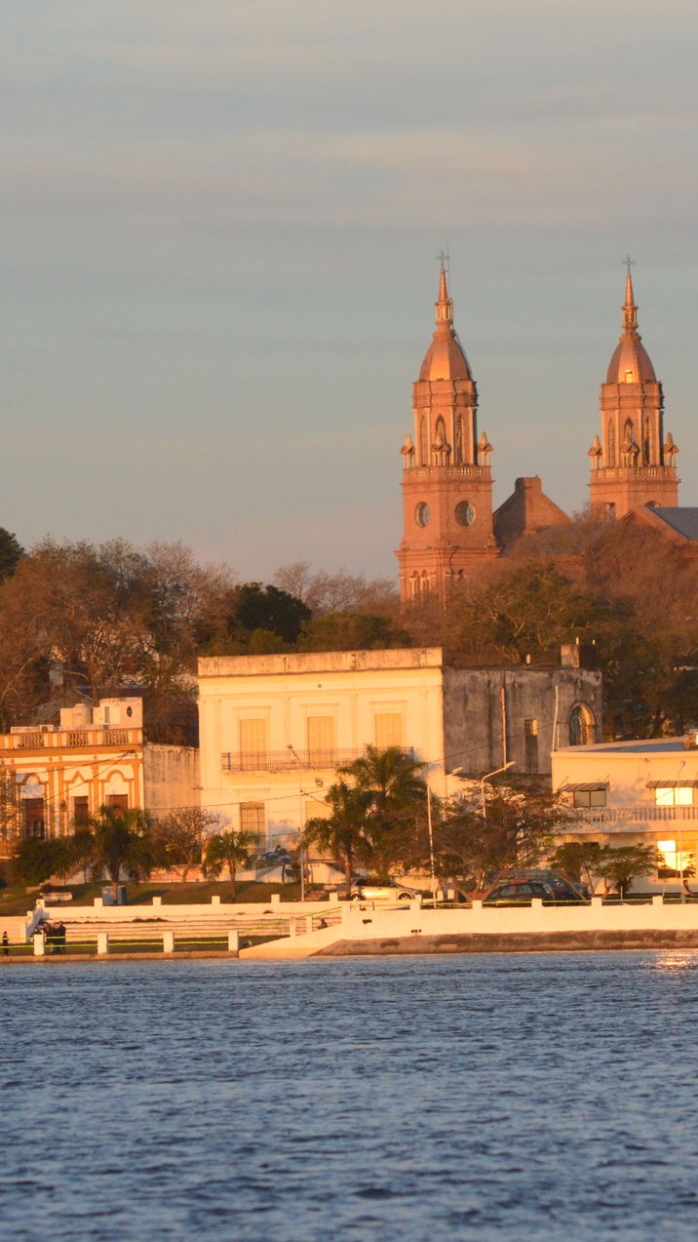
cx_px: 281
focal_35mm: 320
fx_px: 10523
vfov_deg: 6.7
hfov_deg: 3.8
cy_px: 620
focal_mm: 135
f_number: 5.6
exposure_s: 1/500
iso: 800
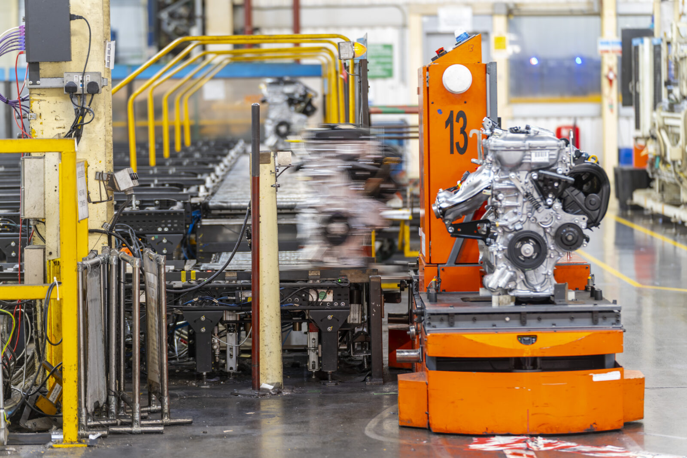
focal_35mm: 116
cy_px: 229
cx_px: 344
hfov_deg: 17.6
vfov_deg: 11.8
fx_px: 2214
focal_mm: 116
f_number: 2.8
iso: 80
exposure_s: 1/2.5
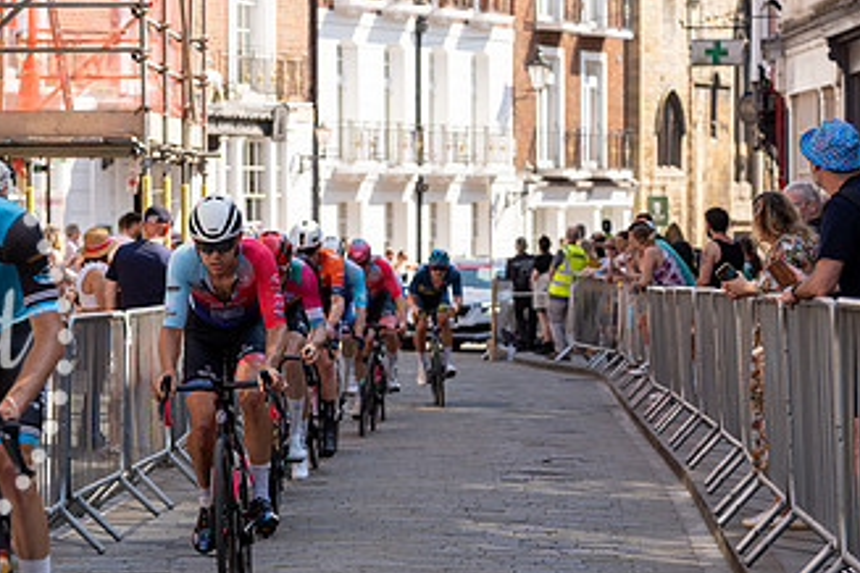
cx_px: 234
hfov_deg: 15.4
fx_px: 3177
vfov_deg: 10.3
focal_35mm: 133
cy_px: 206
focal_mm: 75
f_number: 4
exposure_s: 1/400
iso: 100
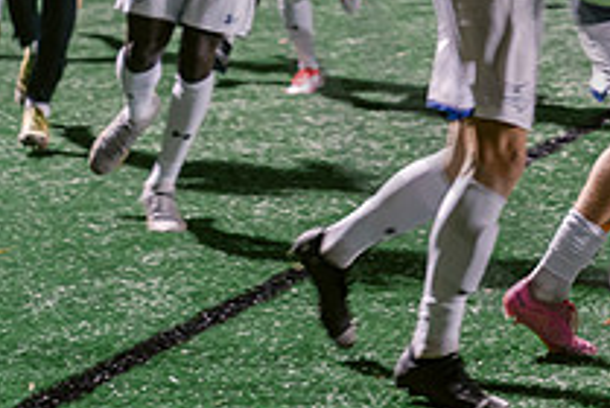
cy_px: -127
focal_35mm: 194
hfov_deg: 10.4
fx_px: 3292
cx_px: 771
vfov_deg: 7.0
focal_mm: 70
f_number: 3.5
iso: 2500
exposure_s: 1/125
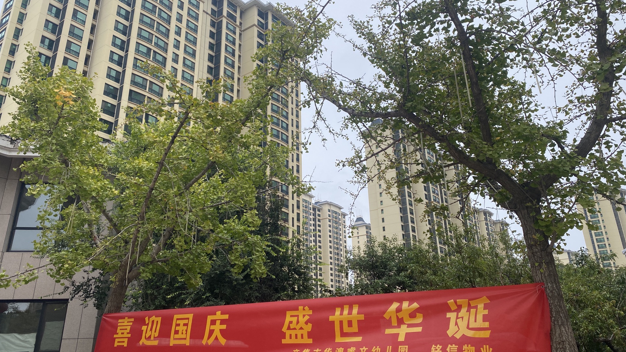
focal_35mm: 29
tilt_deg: +22.8
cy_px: 157
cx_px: 317
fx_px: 481
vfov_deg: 40.1
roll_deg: +1.4
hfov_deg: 66.1
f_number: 1.8
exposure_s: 1/1447
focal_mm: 4.25
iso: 32
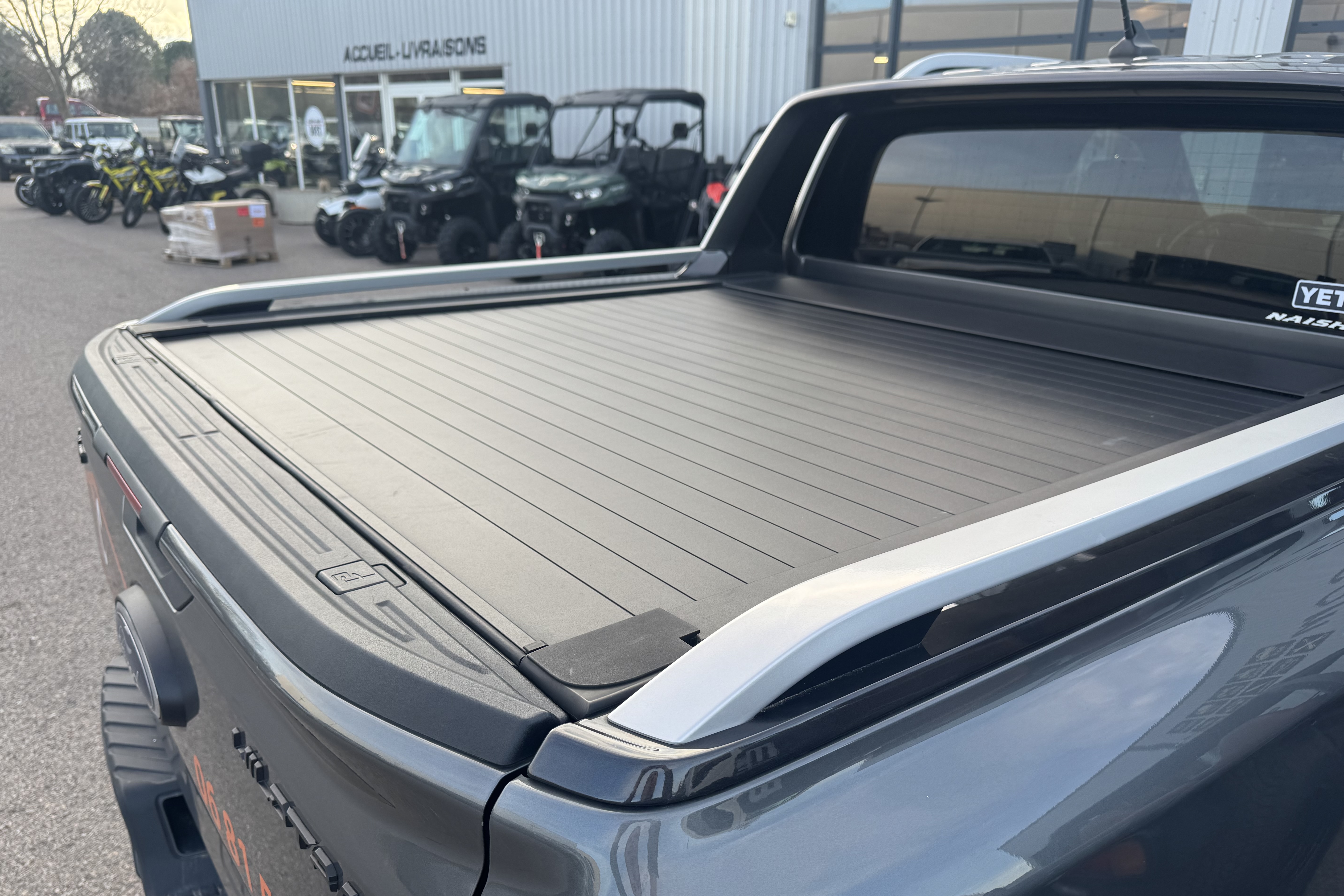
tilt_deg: -20.7
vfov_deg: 51.2
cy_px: 497
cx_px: 672
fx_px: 933
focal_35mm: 25
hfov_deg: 71.5
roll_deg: -0.4
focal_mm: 6.76
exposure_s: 1/651
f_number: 1.78
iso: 80
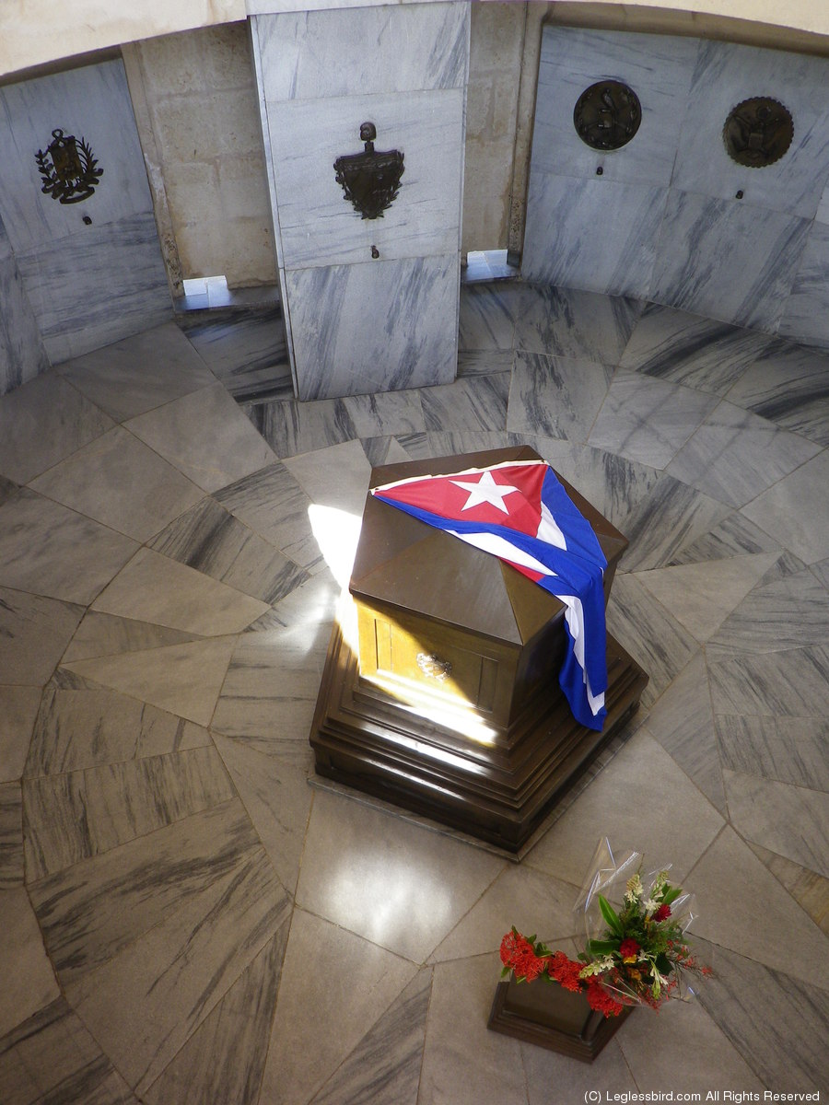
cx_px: 414
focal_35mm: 28
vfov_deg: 63.4
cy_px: 552
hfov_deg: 49.7
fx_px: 894
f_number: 3.2
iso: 80
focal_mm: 5
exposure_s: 1/50
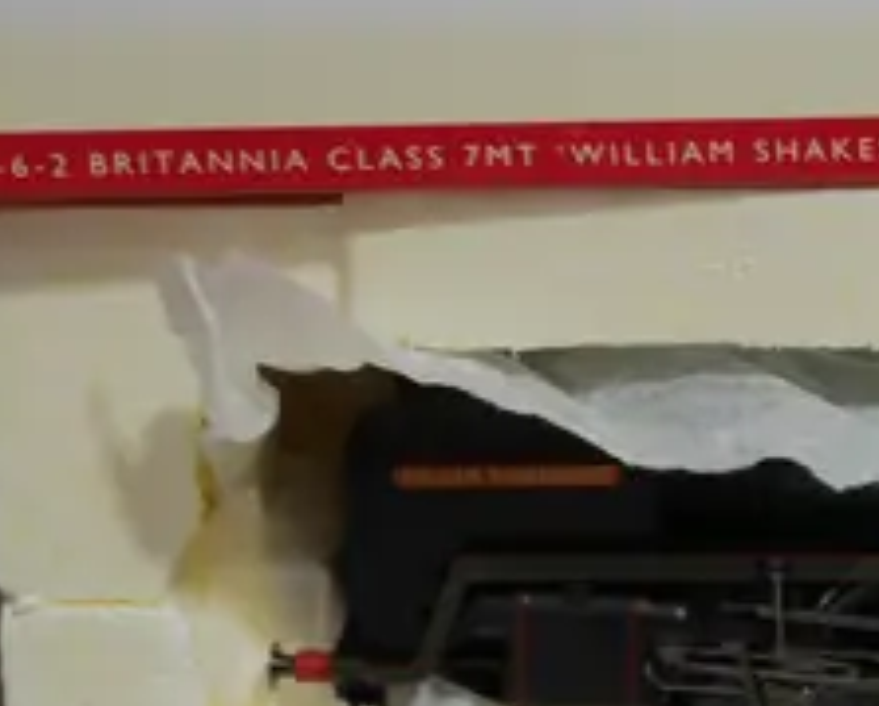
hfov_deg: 10.1
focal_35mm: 179
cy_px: 183
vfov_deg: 8.6
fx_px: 4663
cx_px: 1652
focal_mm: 20
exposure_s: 1/60
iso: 200
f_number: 4.4
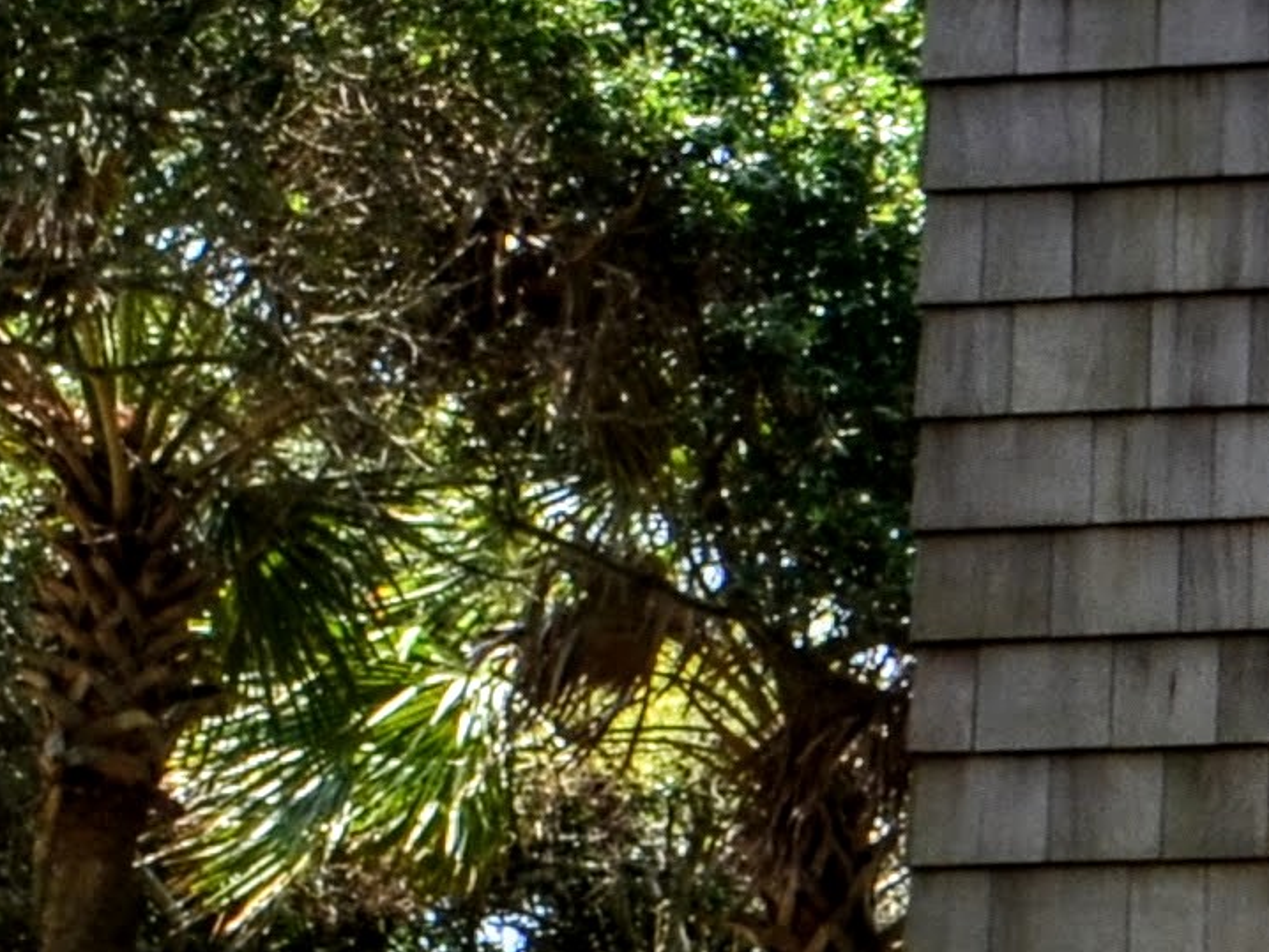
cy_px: 2593
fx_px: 11588
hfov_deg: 6.2
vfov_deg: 4.6
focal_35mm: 316
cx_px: -825
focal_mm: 32
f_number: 10
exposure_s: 1/80
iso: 200
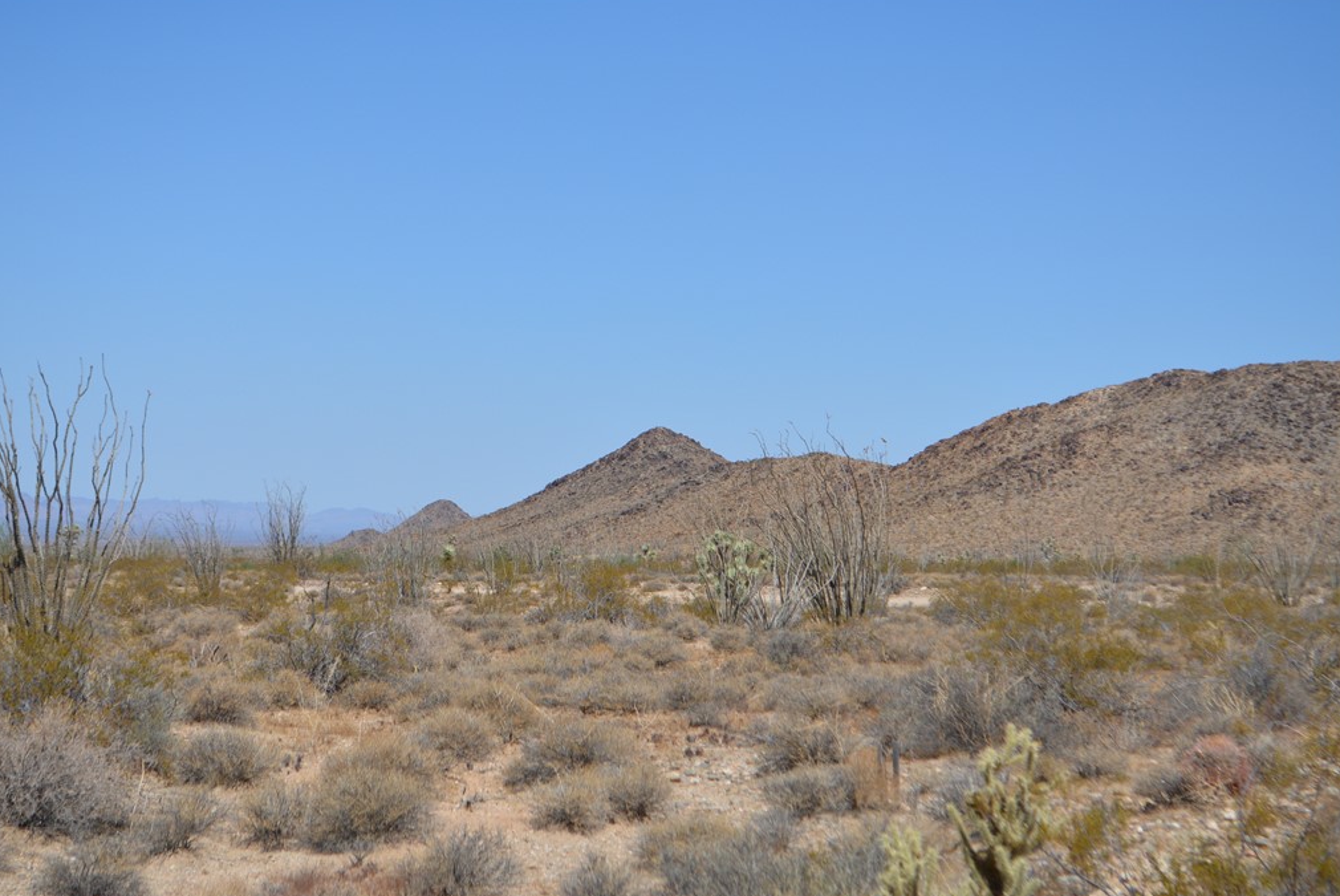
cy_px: 462
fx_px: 3298
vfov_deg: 15.5
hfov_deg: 23.0
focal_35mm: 89
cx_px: 628
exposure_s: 1/2000
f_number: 7.1
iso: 400
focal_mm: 55
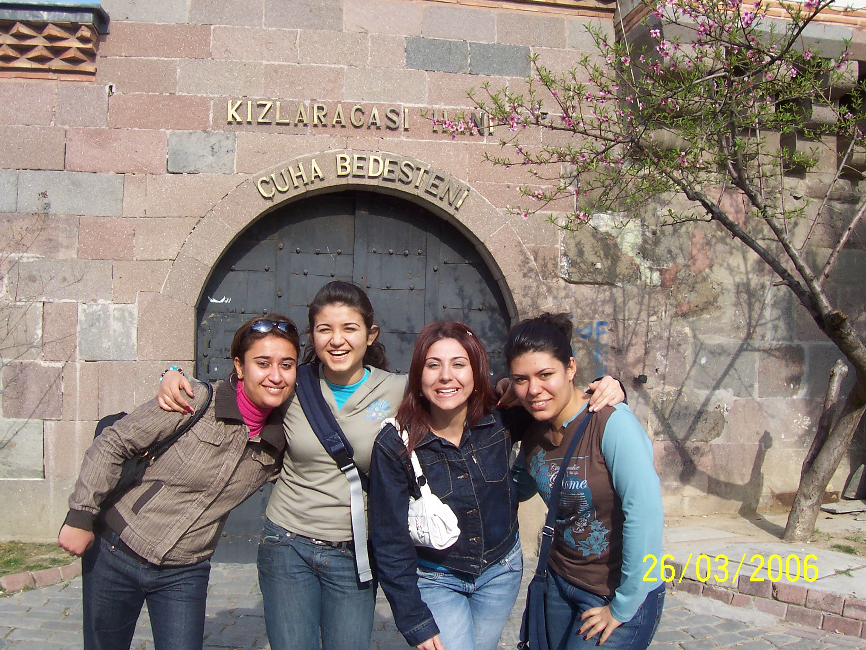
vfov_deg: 38.7
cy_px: 325
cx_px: 433
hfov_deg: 50.1
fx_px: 926
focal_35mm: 37
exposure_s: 1/250
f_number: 5.6
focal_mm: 5.6
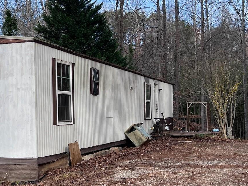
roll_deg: +0.6
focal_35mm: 62
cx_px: 58
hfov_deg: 30.6
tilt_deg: -0.7
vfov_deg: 23.6
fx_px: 444
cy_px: 107
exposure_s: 1/1621
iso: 50
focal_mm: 5.7
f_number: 1.5
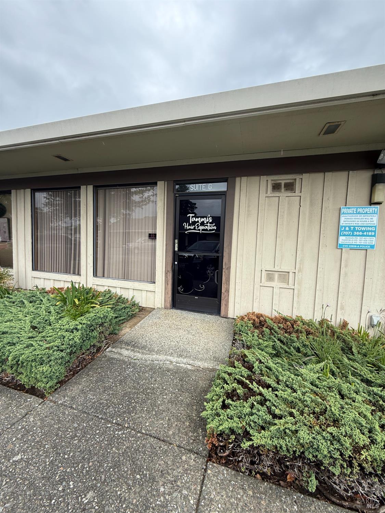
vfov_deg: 102.1
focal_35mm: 14
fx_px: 208
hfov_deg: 85.7
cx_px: 192
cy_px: 256
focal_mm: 2.22
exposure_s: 1/451
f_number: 2.2
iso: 50
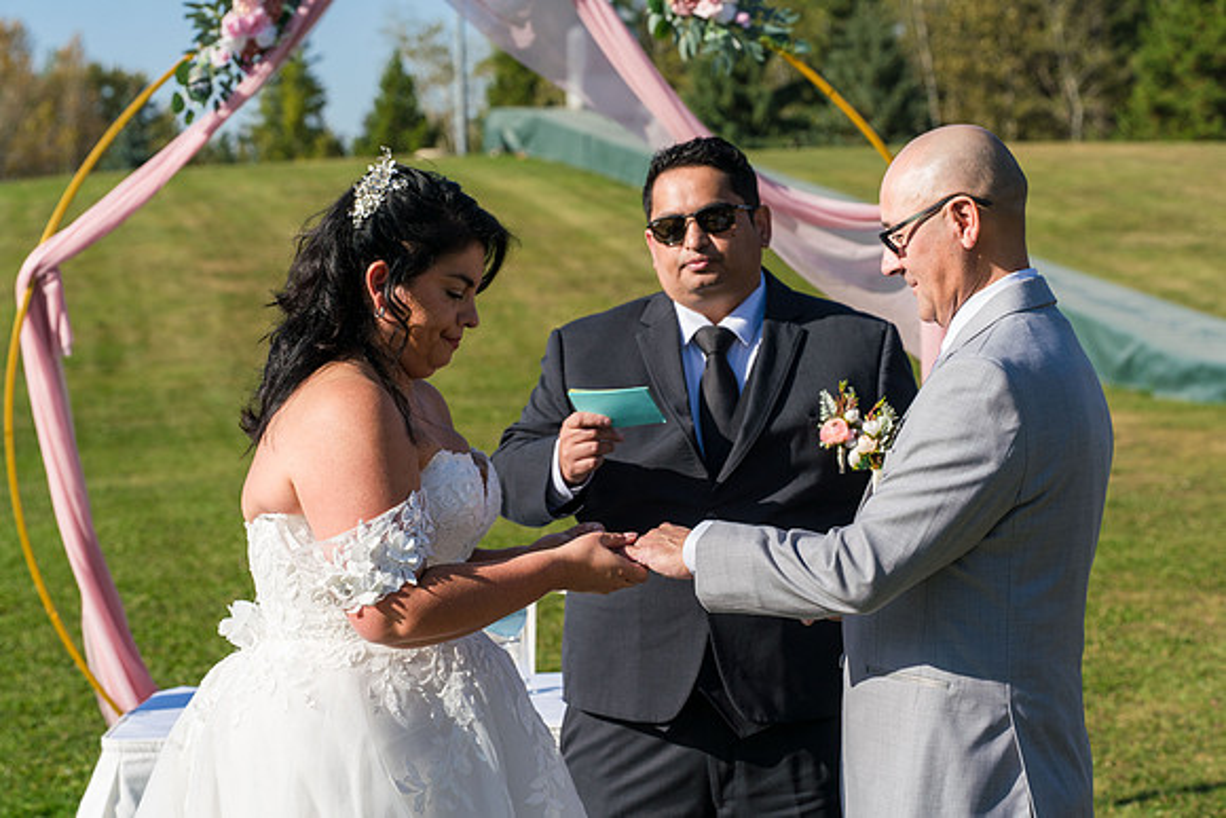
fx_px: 2827
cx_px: 613
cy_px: 409
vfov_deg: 16.5
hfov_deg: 24.5
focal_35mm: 83
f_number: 6.3
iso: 250
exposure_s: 1/800
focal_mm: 83
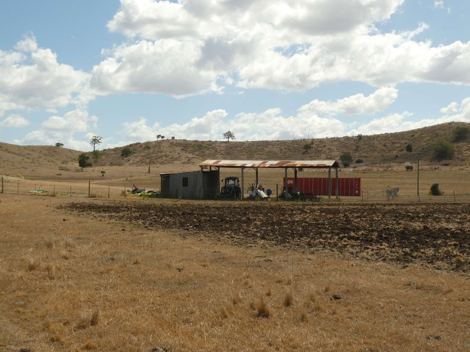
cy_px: 176
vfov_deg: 29.1
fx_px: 679
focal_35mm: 50
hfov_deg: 38.2
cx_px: 235
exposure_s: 1/1000
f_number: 4.1
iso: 80
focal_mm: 9
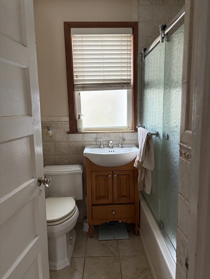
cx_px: 105
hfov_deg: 53.1
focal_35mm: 26
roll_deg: +1.5
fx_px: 210
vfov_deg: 67.3
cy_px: 140
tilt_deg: -7.5
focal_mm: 5.96
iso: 125
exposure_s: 1/68
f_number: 1.6
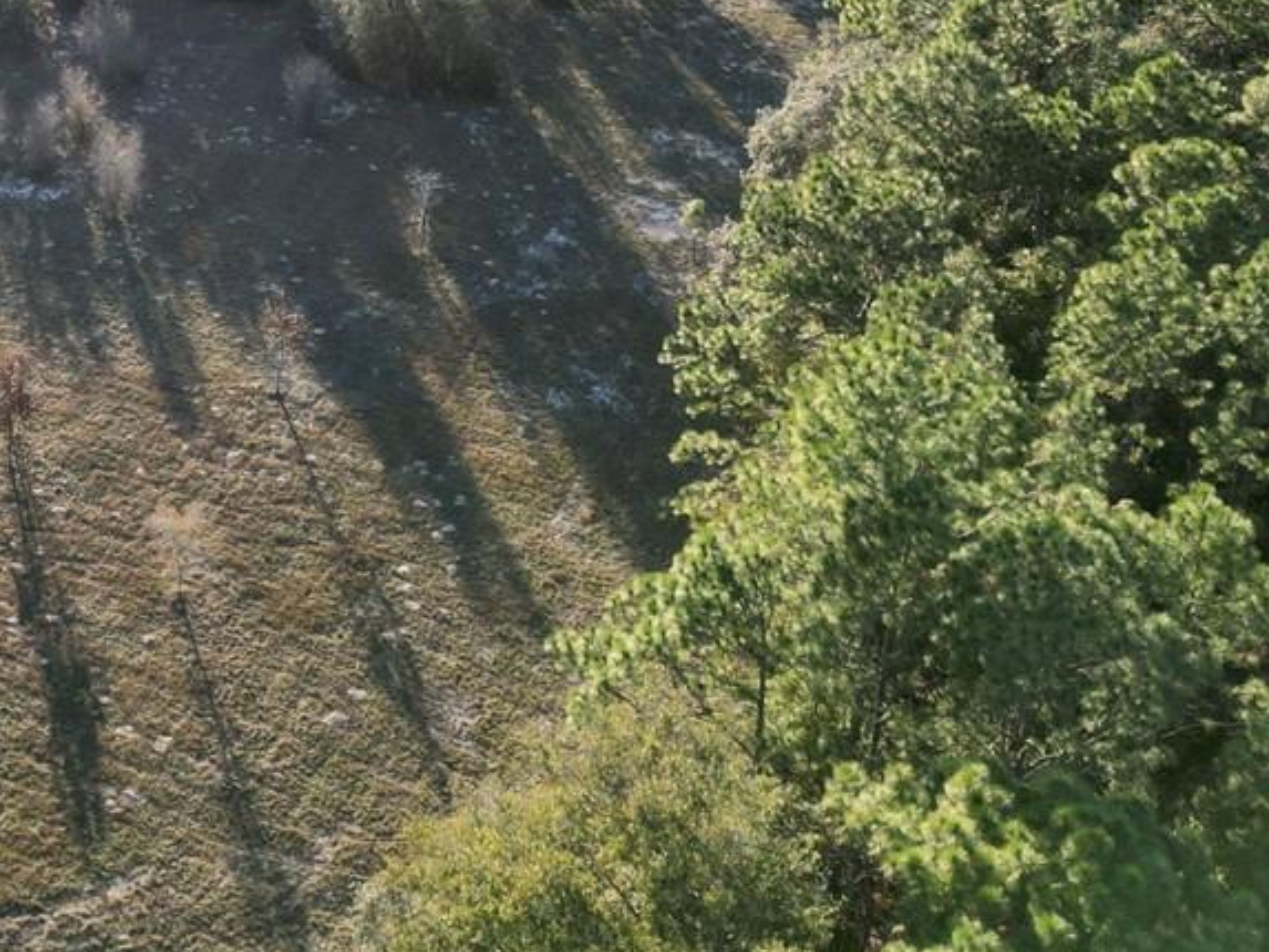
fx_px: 2457
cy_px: -182
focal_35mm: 67
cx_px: -40
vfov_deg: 20.5
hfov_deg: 27.1
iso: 110
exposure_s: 1/2000
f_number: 1.7
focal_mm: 6.72
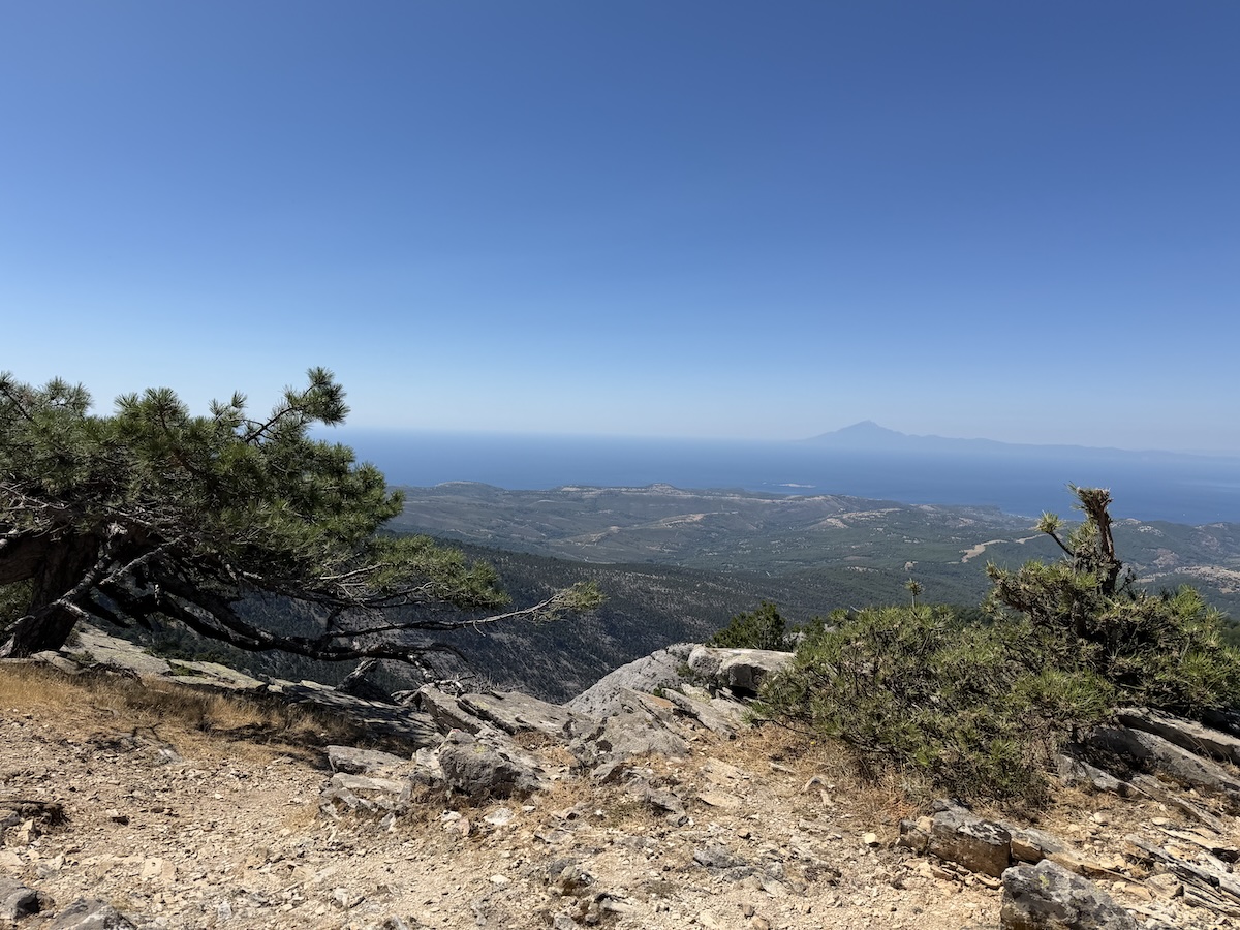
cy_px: 465
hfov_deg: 71.6
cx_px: 620
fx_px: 860
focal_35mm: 24
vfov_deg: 56.8
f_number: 1.78
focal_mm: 6.76
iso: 80
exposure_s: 1/7353
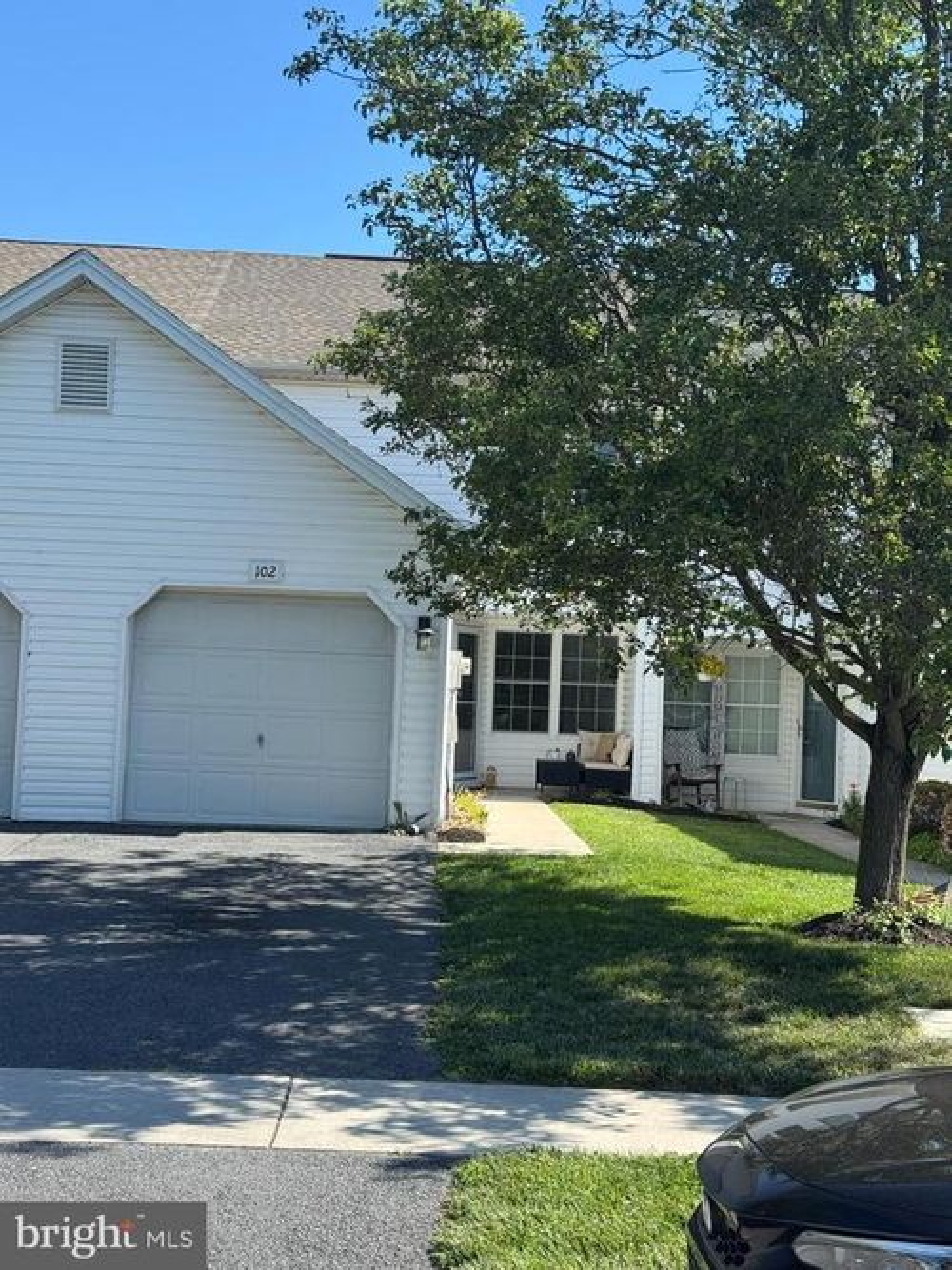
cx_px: 476
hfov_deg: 30.3
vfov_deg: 39.7
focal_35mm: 48
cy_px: 635
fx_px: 1761
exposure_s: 1/1770
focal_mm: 6.76
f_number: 1.78
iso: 64
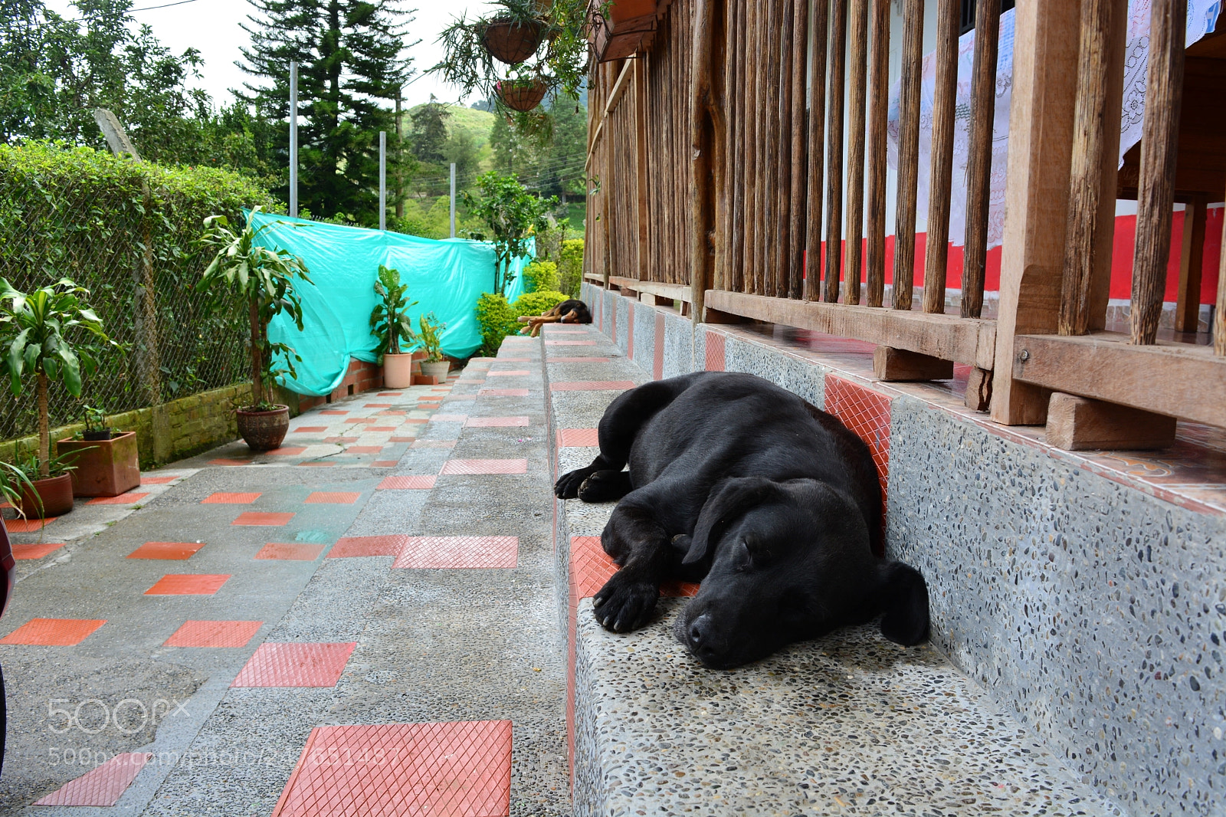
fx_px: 1021
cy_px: 408
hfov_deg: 61.9
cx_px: 613
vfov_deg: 43.6
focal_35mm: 30
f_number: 7.1
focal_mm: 20
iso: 100
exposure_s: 1/80
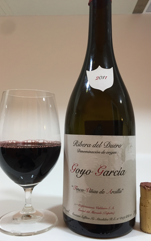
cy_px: 121
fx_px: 204
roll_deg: -0.4
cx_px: 75
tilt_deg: +0.3
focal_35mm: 31
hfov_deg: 40.6
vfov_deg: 61.2
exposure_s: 1/33
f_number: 2.2
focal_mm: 4.15
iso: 64
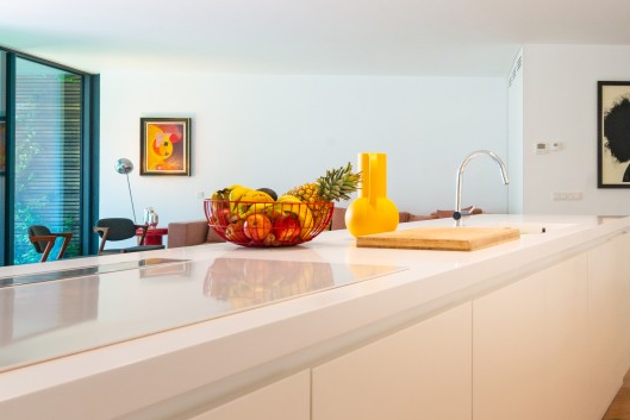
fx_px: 648
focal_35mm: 37
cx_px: 510
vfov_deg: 36.0
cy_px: 222
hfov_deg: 48.7
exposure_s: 1/15
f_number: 9
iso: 320
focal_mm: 17
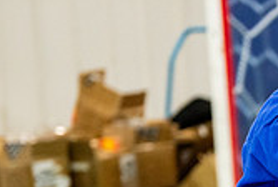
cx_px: 429
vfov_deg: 3.5
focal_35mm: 388
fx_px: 3002
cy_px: 263
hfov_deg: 5.3
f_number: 2.8
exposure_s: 1/500
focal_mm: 112
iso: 4000
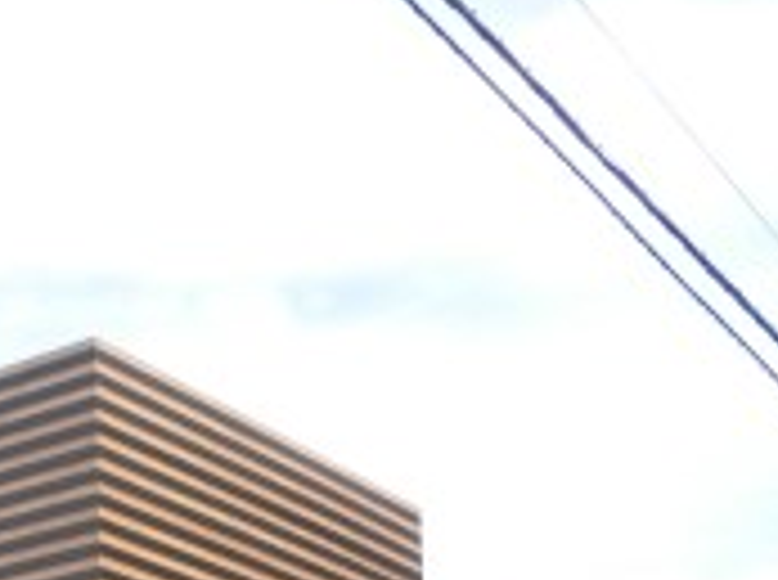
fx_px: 1996
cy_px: 1012
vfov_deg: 14.7
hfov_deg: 21.1
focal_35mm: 89
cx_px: -58
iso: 80
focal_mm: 4.24
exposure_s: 1/500
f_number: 3
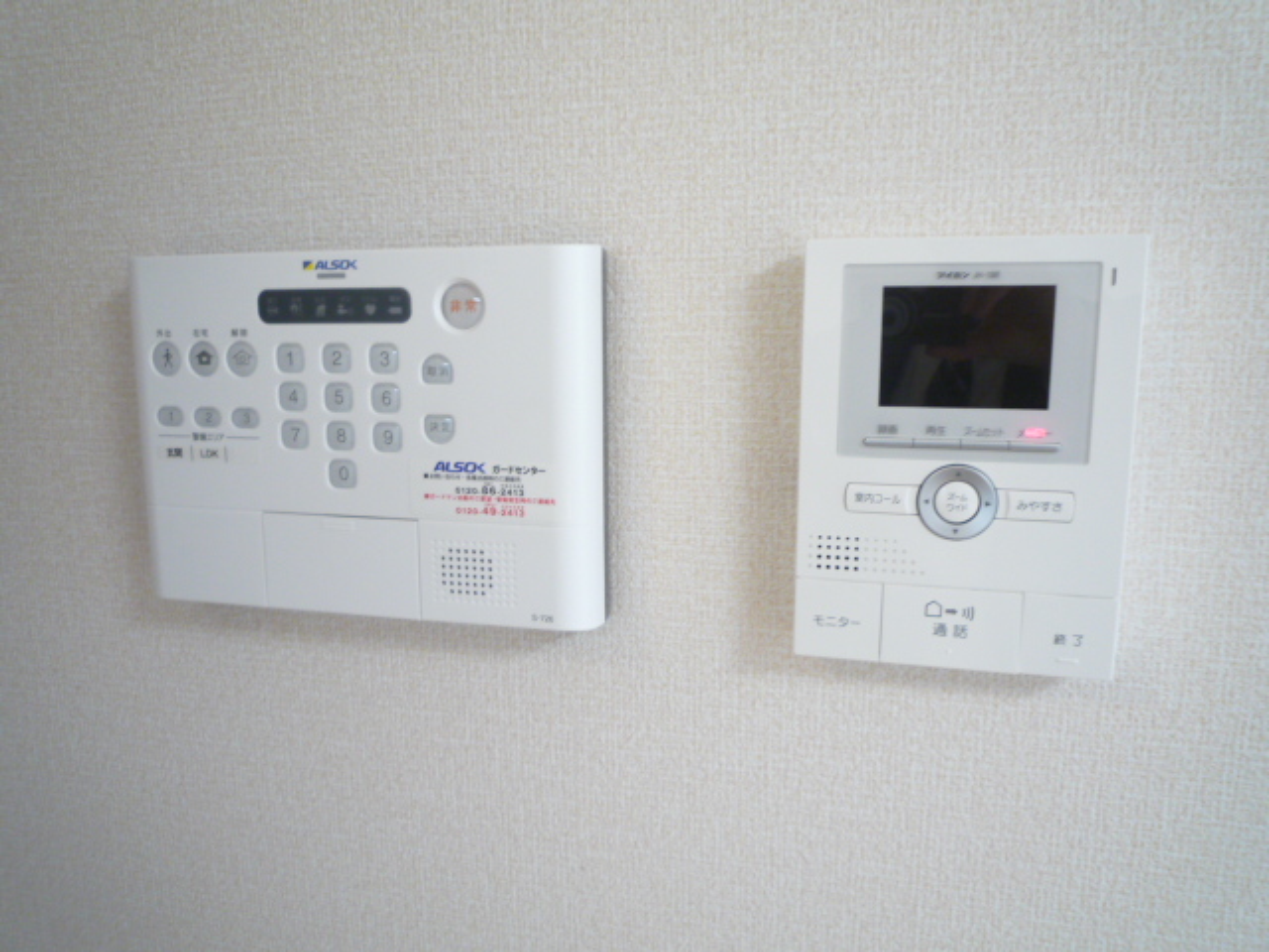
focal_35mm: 25
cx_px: 634
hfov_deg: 69.4
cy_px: 476
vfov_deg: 54.9
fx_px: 916
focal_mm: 4.4
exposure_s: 1/30
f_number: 2.8
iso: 200
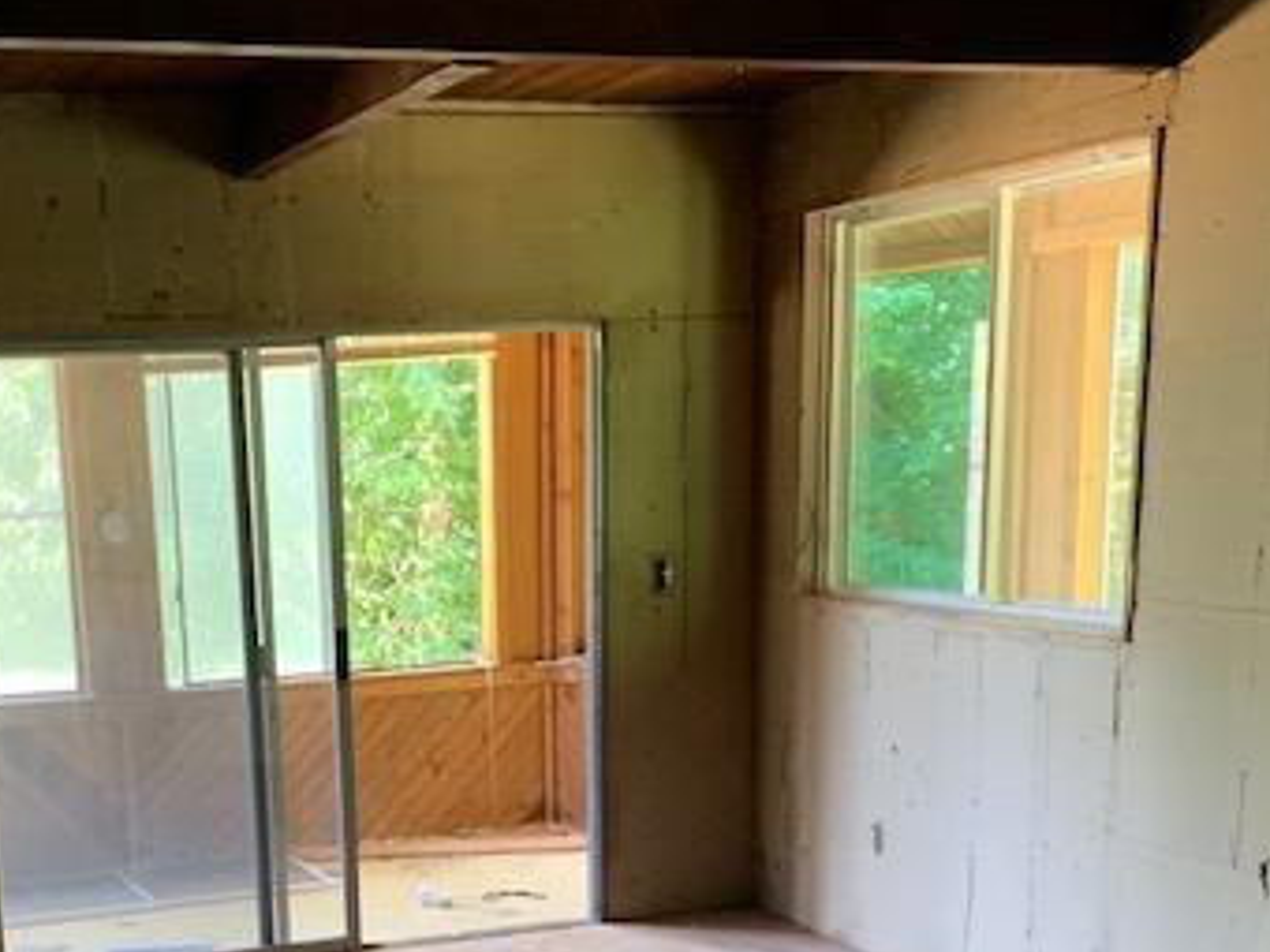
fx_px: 1798
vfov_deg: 28.5
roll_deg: +1.8
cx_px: 332
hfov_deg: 38.0
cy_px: 870
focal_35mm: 49
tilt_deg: -10.9
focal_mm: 4.25
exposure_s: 1/60
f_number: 1.8
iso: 320
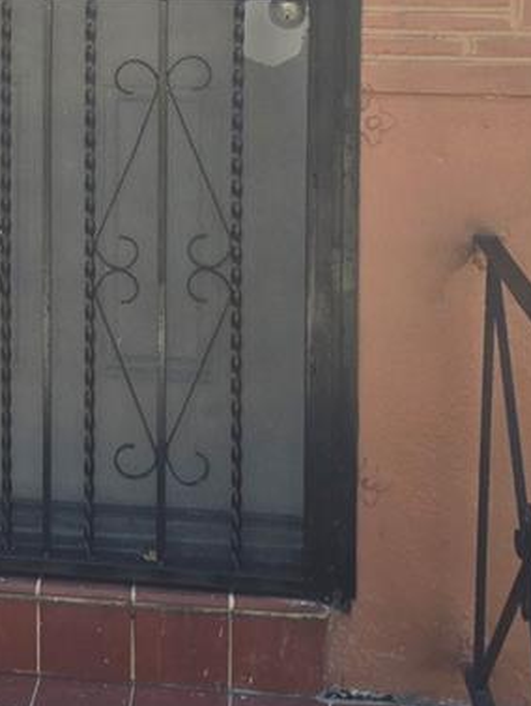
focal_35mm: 73
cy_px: 69
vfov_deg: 25.8
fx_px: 1491
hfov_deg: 19.7
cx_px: 21
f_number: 1.7
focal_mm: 6.3
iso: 16
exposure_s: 1/180
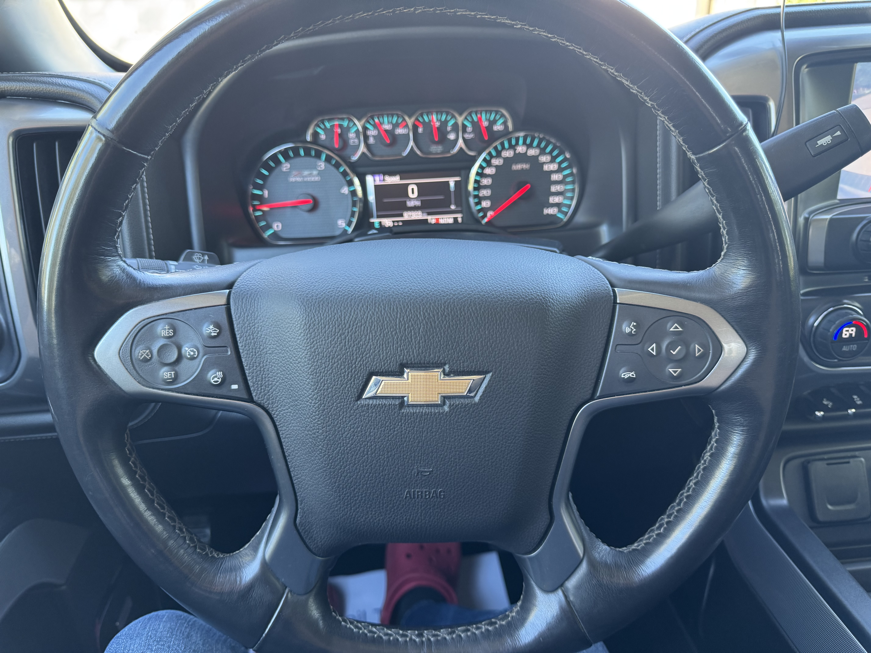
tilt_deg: -23.3
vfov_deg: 56.8
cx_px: 436
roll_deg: +1.1
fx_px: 604
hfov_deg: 71.6
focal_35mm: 24
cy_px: 326
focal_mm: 6.76
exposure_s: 1/60
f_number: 1.78
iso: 200
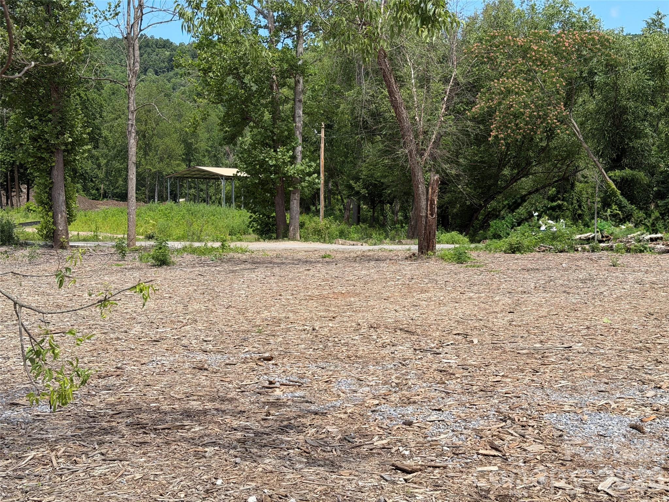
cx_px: 334
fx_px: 928
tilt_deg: -3.5
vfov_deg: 30.3
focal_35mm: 48
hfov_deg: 39.7
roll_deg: -0.2
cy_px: 251
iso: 64
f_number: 1.78
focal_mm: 6.76
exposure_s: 1/2667
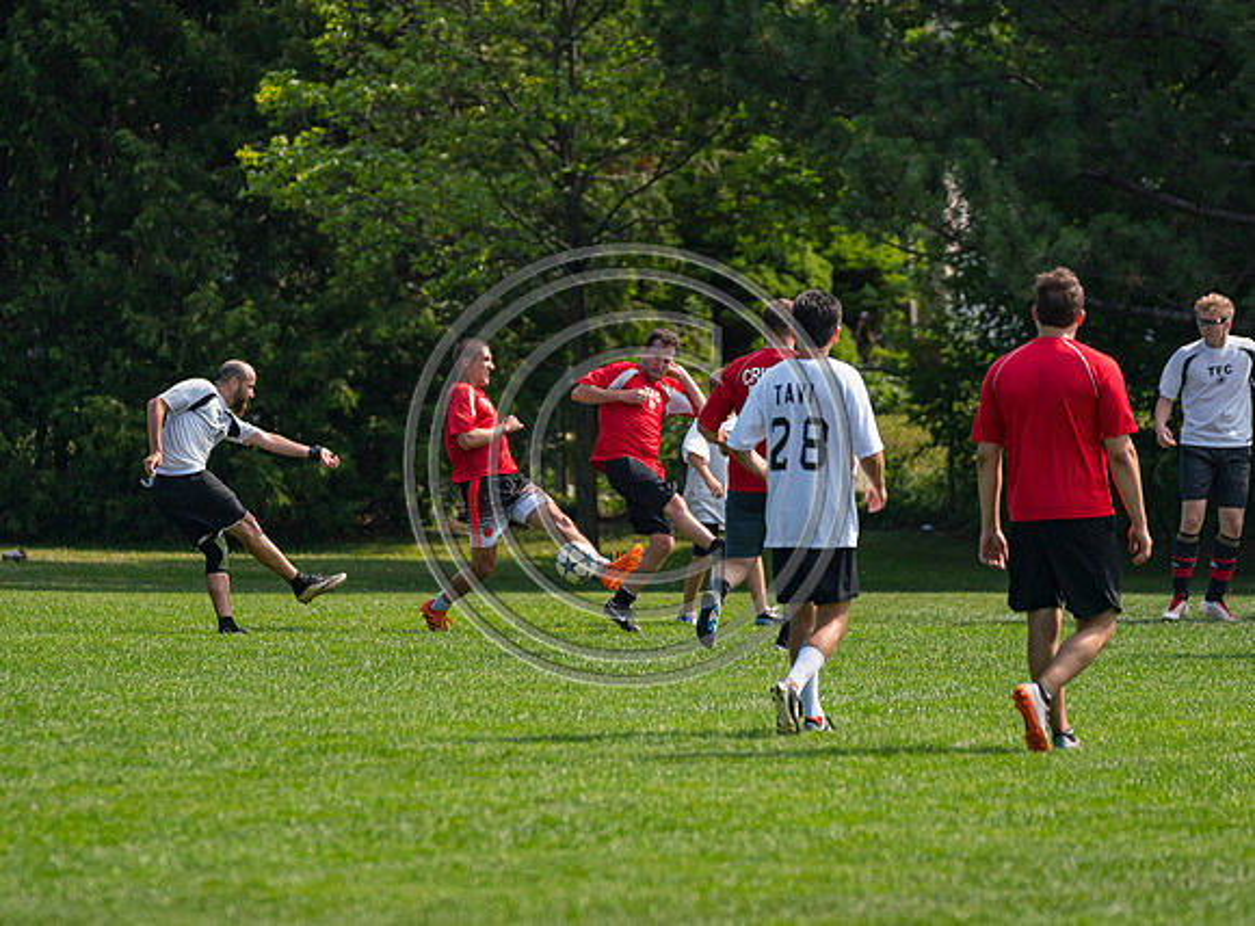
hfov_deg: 5.3
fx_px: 13505
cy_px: 454
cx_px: 540
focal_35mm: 375
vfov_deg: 3.9
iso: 400
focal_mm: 200
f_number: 2.8
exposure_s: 1/5000
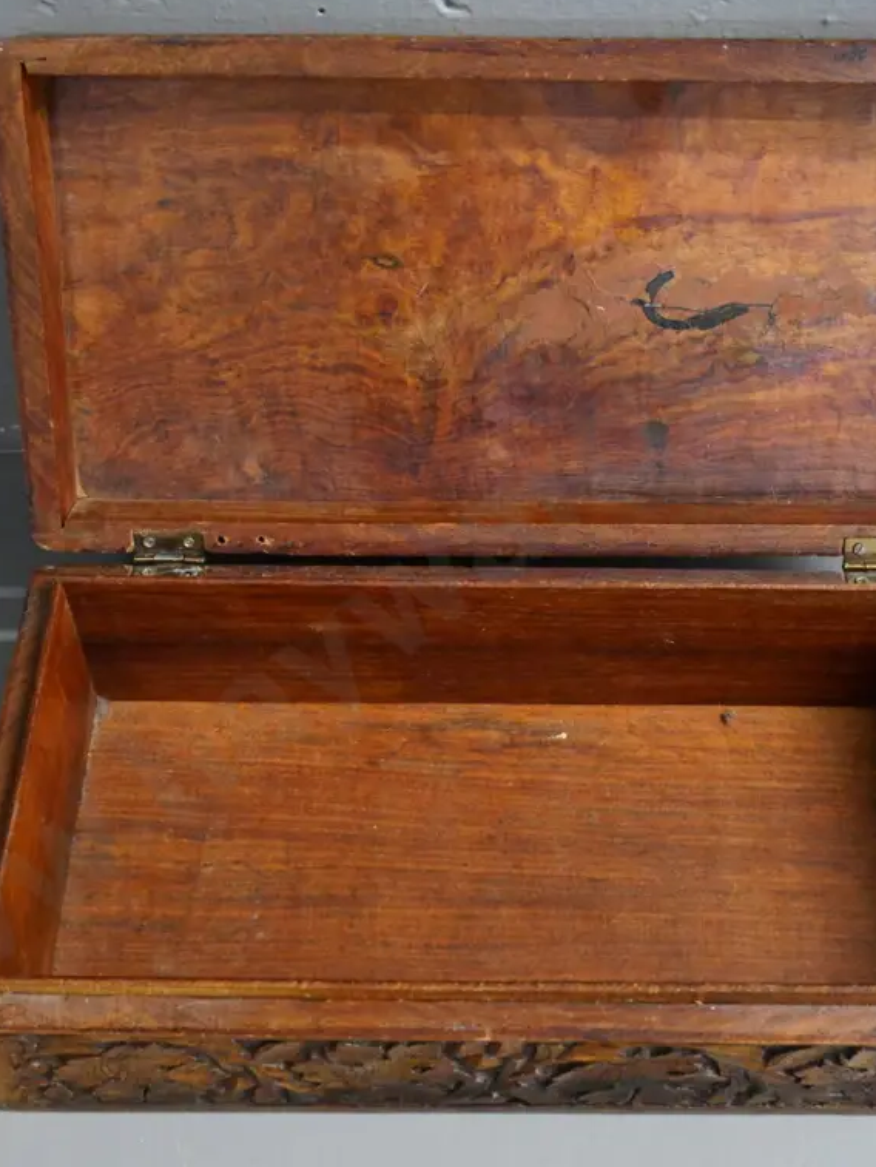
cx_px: 441
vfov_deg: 41.2
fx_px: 1552
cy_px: 578
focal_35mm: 46
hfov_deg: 31.5
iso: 3200
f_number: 5.6
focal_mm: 17
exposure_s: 1/60
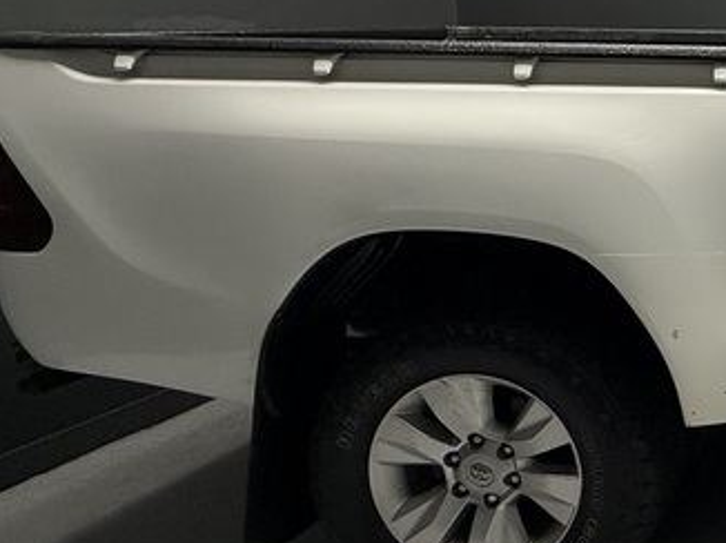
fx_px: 922
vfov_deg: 32.0
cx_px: 1067
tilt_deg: -5.2
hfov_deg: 28.9
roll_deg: +0.5
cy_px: 111
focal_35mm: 44
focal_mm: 2.22
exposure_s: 1/99
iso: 160
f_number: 2.2
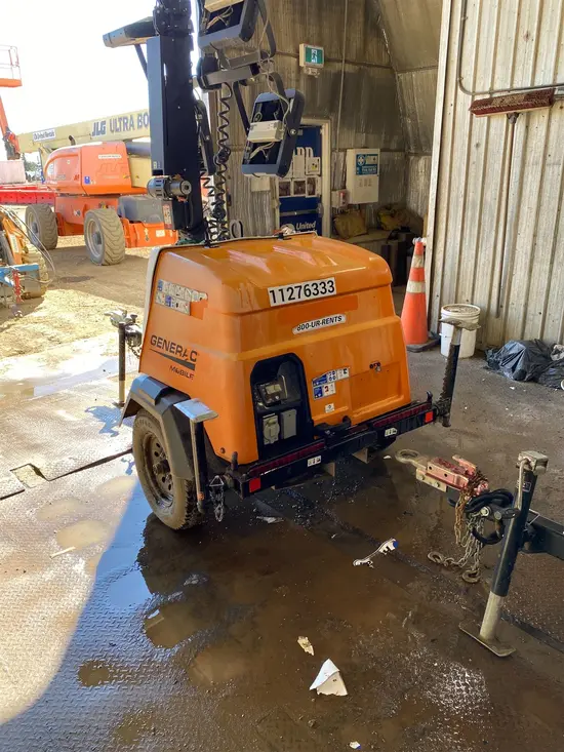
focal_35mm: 26
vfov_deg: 67.3
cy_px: 376
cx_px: 282
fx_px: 565
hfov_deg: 53.1
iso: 32
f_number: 1.8
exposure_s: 1/137
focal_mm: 4.25
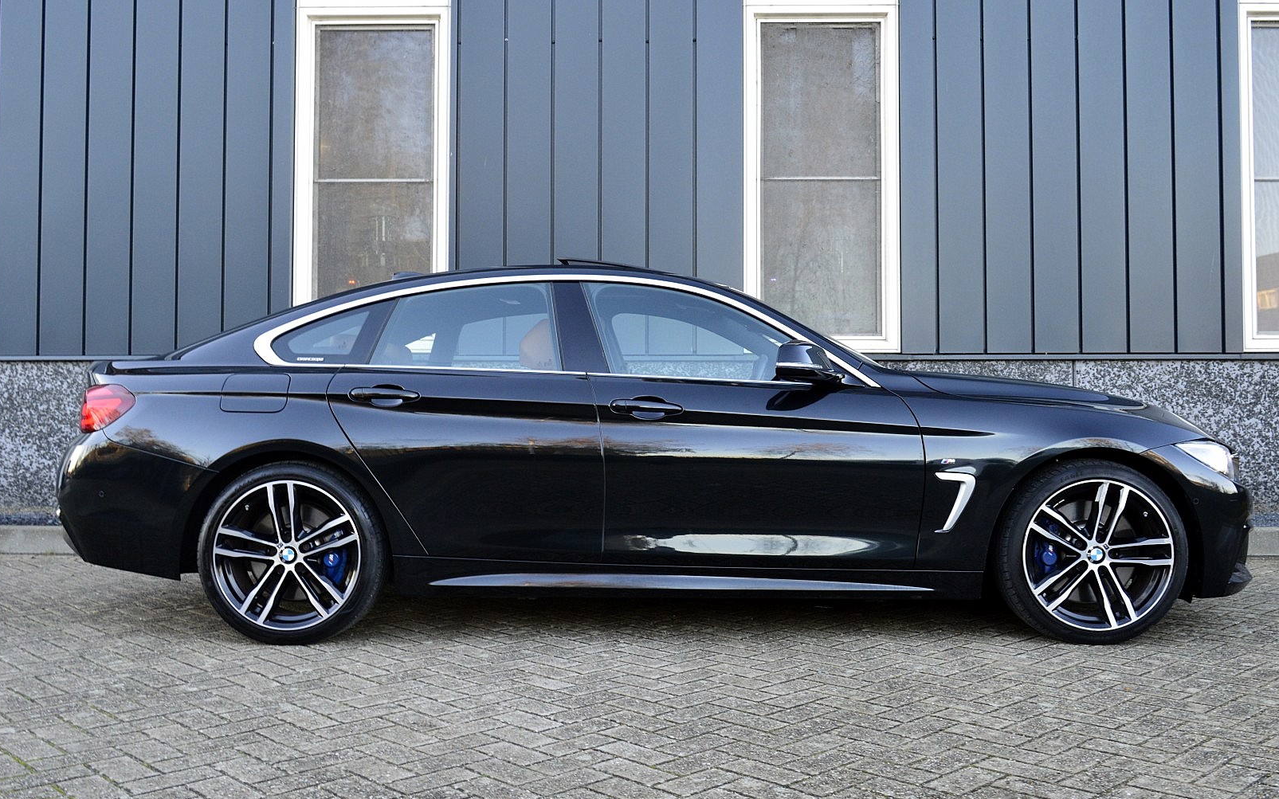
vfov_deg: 37.3
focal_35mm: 34
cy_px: 404
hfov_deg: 56.7
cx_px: 639
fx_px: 1185
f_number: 7.1
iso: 800
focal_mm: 22
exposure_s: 1/60
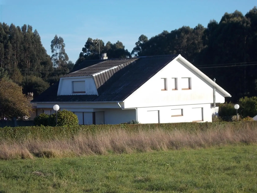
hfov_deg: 19.8
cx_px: 128
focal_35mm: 99
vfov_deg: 14.9
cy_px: 96
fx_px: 735
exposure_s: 1/320
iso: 80
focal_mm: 17.6
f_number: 5.5
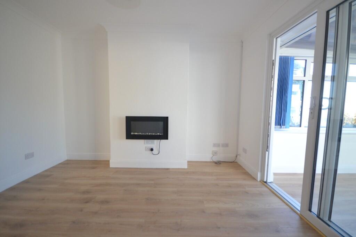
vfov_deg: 77.3
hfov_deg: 100.4
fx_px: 148
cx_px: 178
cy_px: 118
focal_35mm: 15
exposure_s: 1/60
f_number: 4
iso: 400
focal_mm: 10
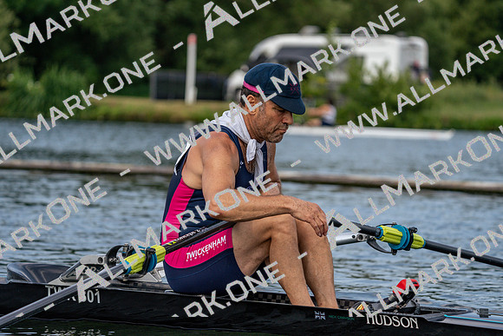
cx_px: 252
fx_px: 2795
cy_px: 168
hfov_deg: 10.3
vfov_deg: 6.9
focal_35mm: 200
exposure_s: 1/1600
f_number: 5.6
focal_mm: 200
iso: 400
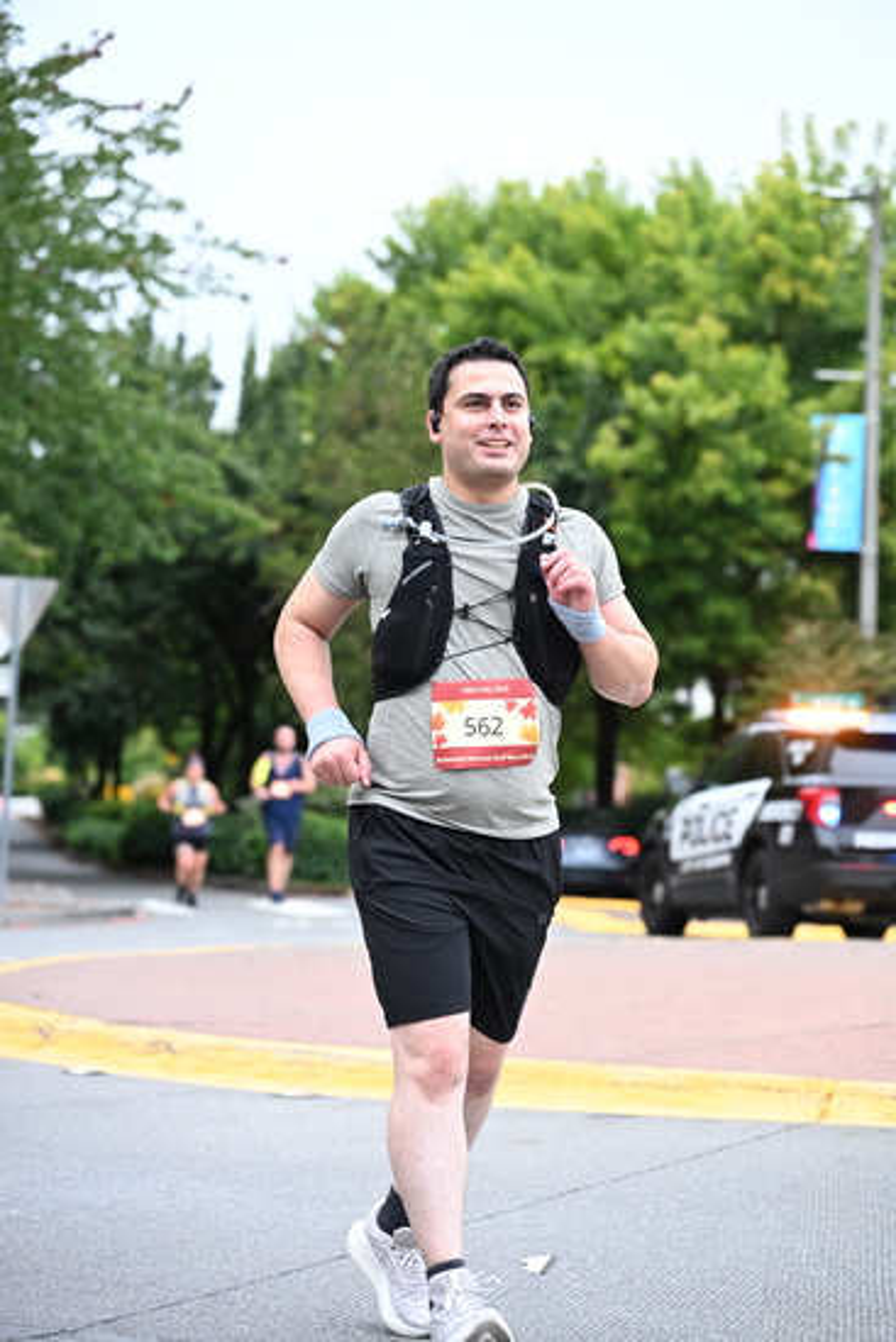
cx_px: 448
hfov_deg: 14.6
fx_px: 3507
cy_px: 671
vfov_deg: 21.7
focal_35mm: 94
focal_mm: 94
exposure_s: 1/500
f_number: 4
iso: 1600
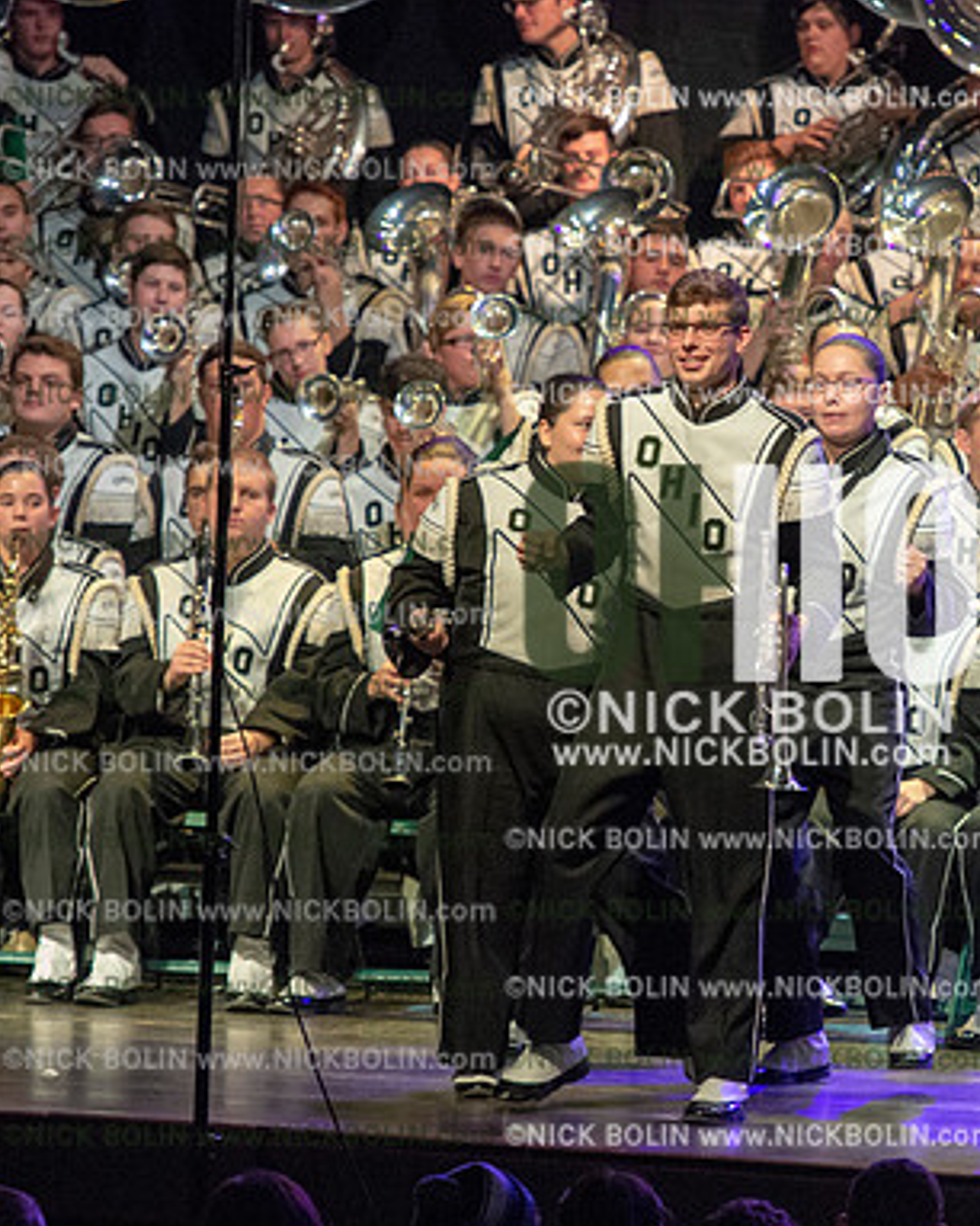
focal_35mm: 341
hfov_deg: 4.5
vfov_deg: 5.7
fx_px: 12373
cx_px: 749
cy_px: 615
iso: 8000
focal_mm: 240
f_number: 7.1
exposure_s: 1/200
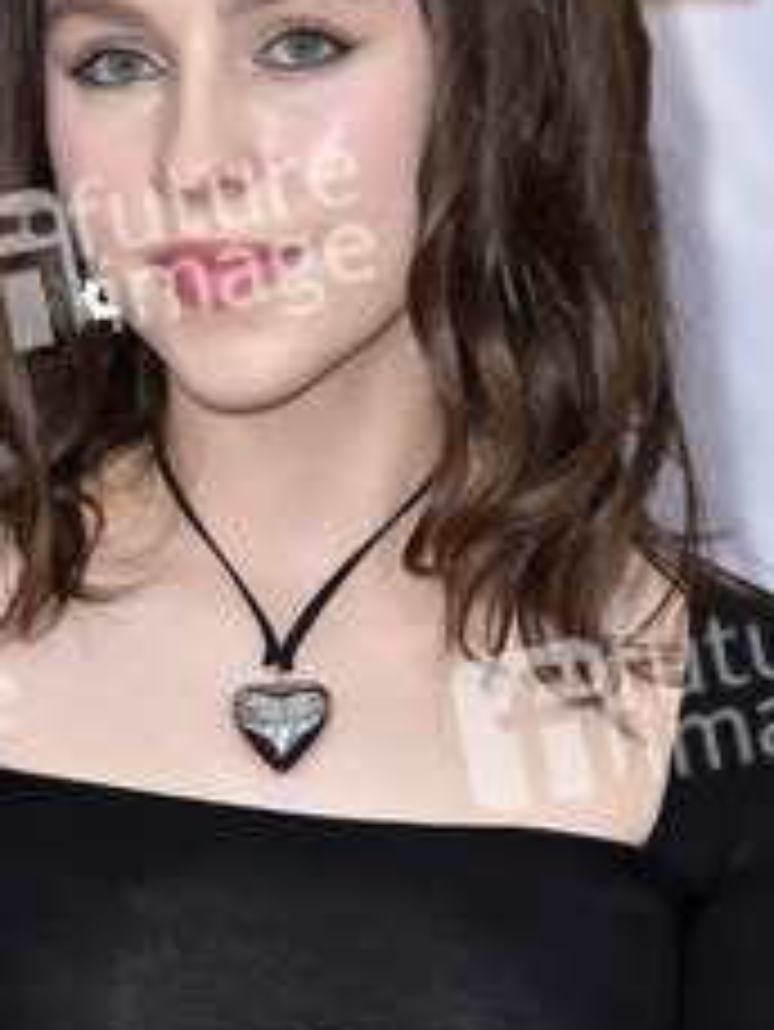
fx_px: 10514
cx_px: 277
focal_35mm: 353
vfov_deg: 5.6
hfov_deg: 4.2
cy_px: 481
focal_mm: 210
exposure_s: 1/250
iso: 320
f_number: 6.3
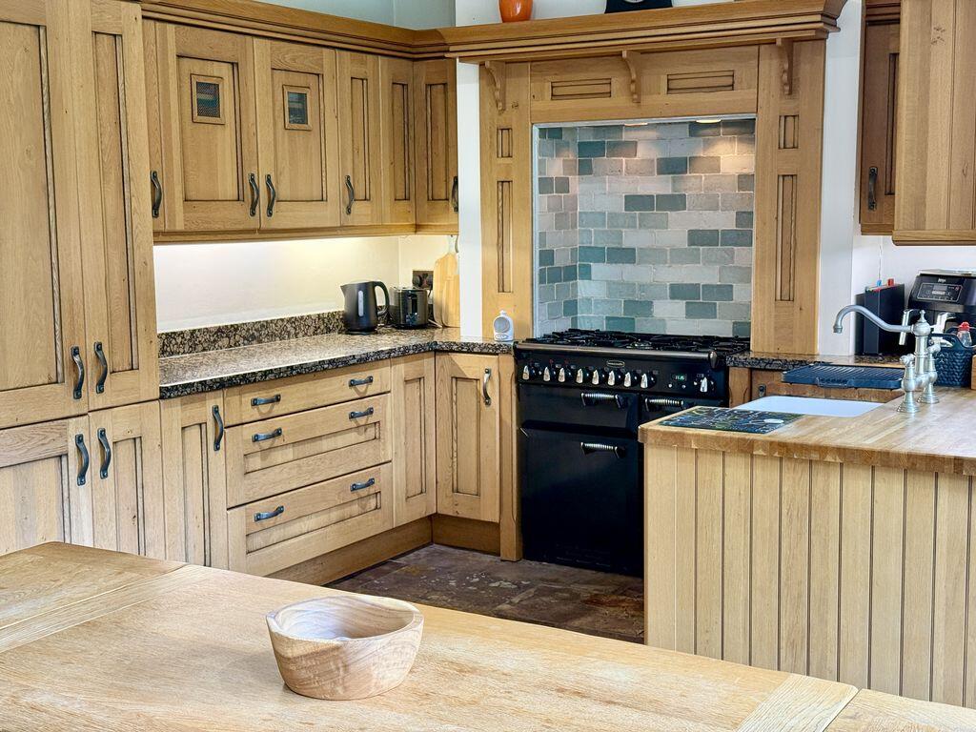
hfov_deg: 39.7
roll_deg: +0.8
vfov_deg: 30.3
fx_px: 1353
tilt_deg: -7.2
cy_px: 366
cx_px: 488
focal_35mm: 48
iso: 160
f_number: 1.78
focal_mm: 6.76
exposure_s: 1/50
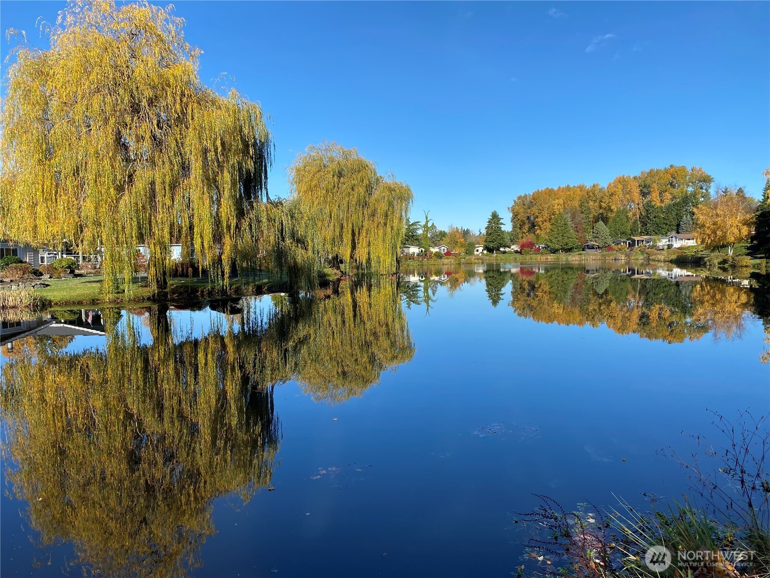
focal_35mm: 26
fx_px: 578
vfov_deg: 53.1
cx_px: 385
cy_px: 289
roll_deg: +0.0
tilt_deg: -2.9
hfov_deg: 67.3
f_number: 1.8
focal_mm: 4.25
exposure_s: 1/2028
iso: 32
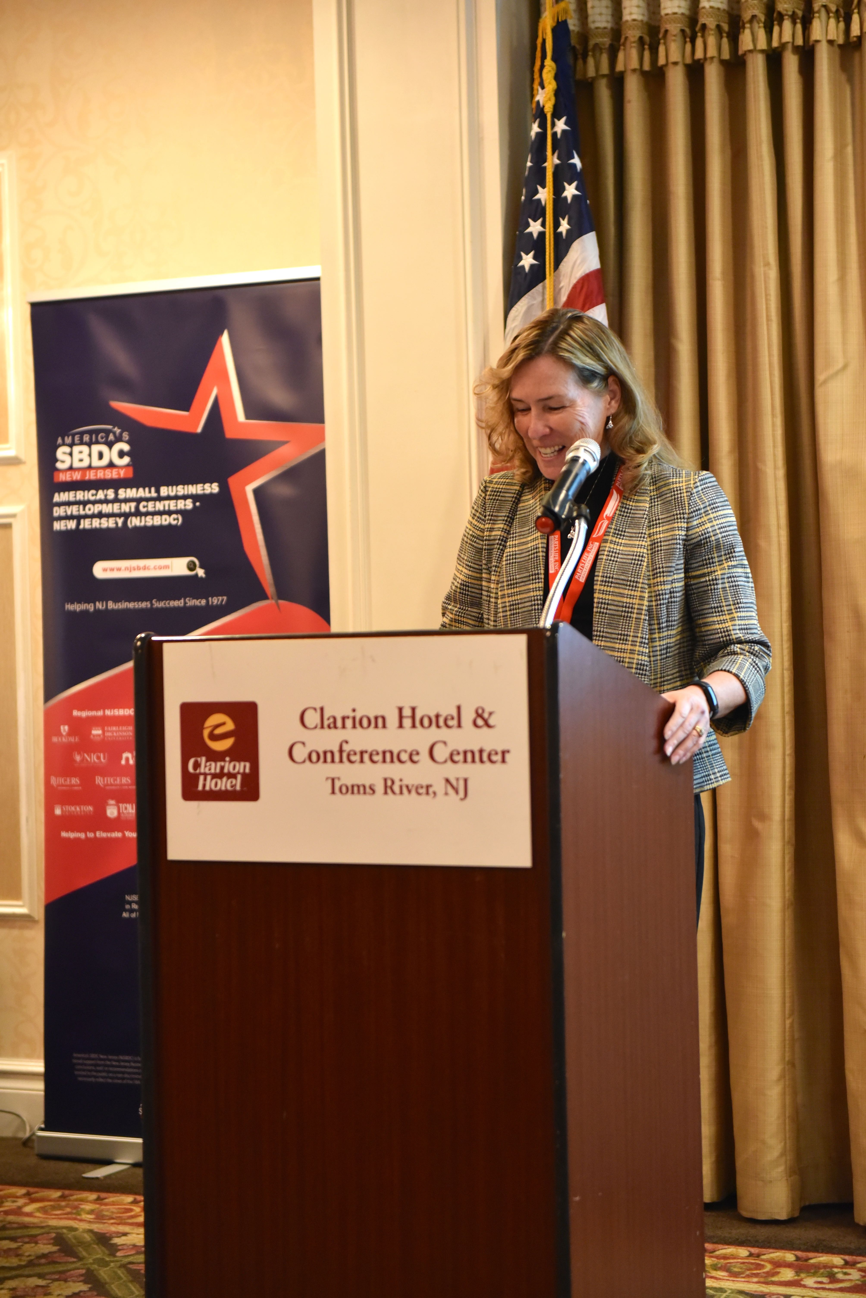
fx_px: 2523
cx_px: 433
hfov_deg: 19.5
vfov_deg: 28.8
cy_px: 649
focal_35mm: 70
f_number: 2.8
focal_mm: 70
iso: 4000
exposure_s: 1/125
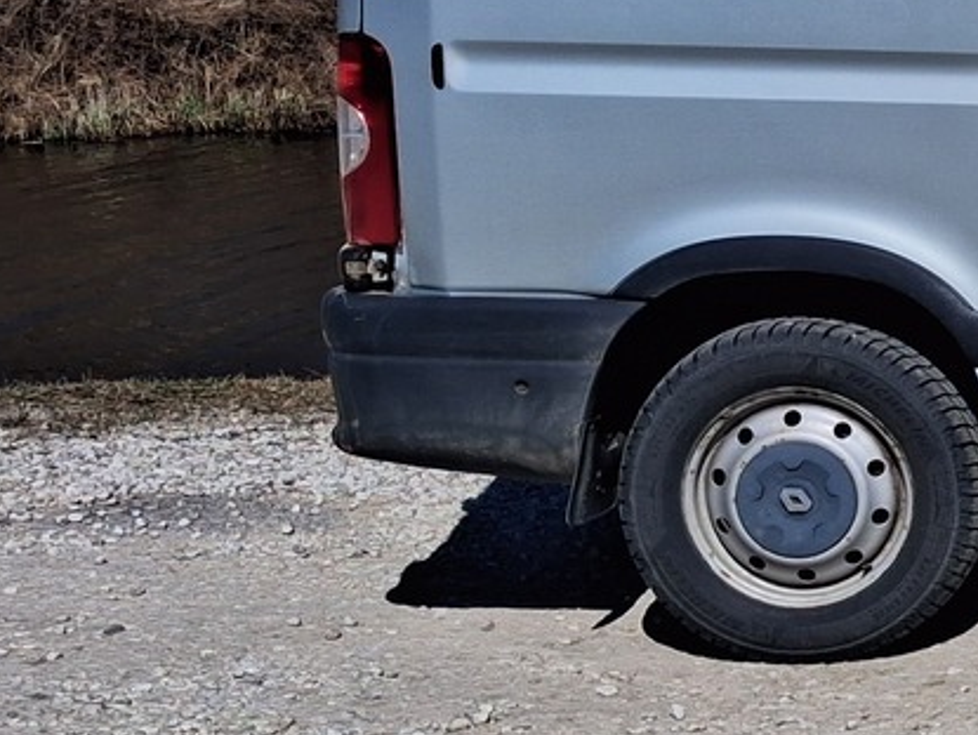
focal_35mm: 104
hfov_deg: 16.2
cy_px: 287
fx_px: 2941
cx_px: 1713
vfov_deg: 14.2
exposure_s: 1/2000
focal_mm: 4
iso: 20
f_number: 1.8
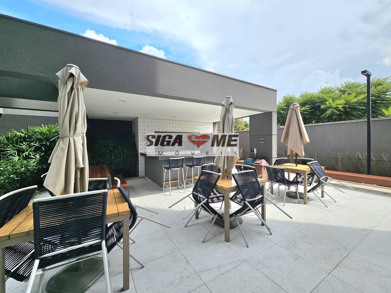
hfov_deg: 106.2
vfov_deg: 89.9
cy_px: 146
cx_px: 196
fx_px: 147
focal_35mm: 13
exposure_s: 1/2000
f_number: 2.2
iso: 50
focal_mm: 2.2
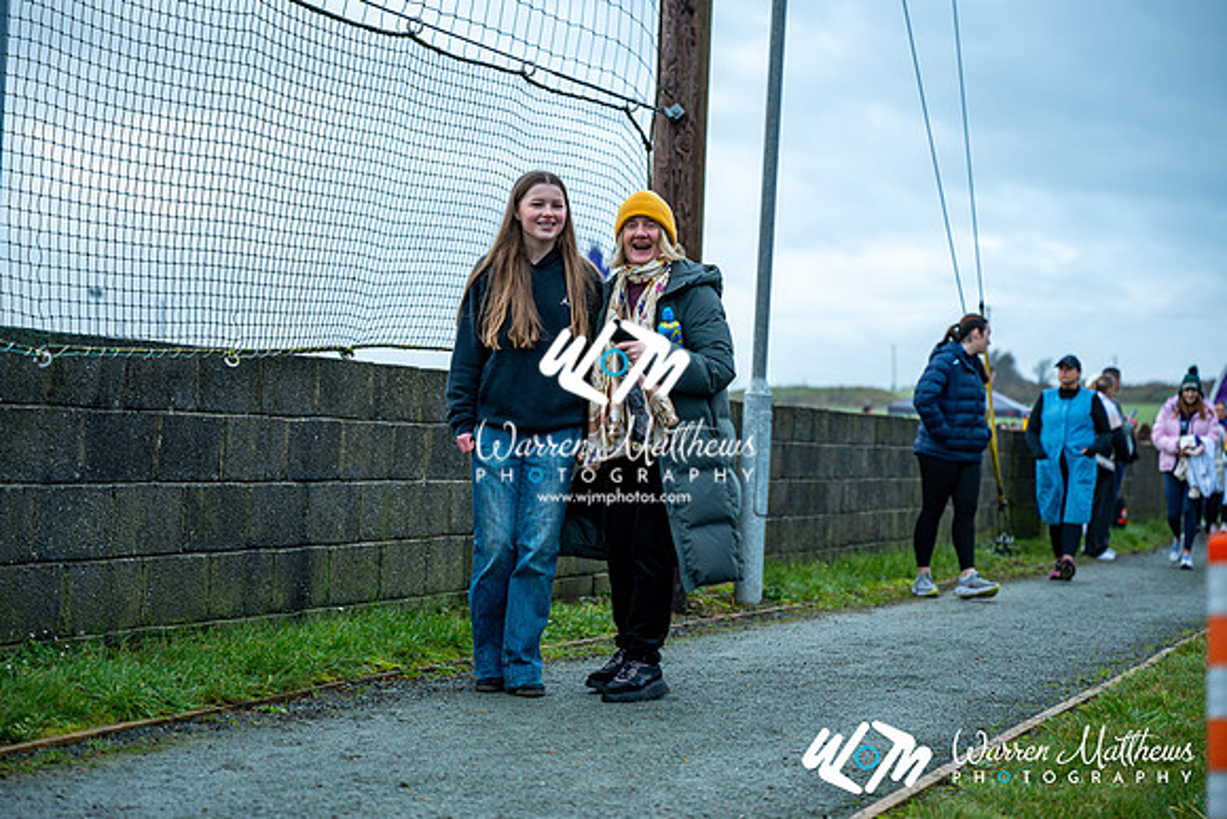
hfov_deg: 28.8
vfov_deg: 19.5
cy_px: 410
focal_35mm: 70
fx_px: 2386
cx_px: 614
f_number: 2.8
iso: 125
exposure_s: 1/500
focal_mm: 70
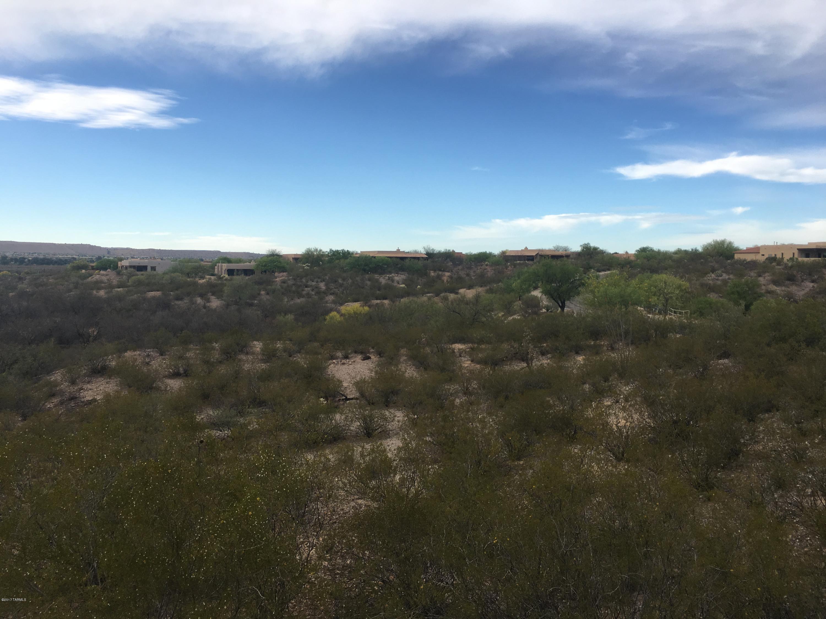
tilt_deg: -2.9
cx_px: 413
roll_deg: -0.9
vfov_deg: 48.2
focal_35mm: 29
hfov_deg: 61.7
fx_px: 692
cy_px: 310
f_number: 2.2
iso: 25
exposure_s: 1/845
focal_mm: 4.15
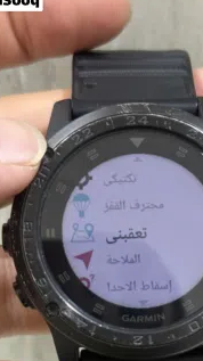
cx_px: 184
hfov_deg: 13.6
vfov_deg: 24.0
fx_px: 843
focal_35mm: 88
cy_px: 269
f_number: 1.78
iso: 250
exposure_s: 1/43
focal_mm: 6.76
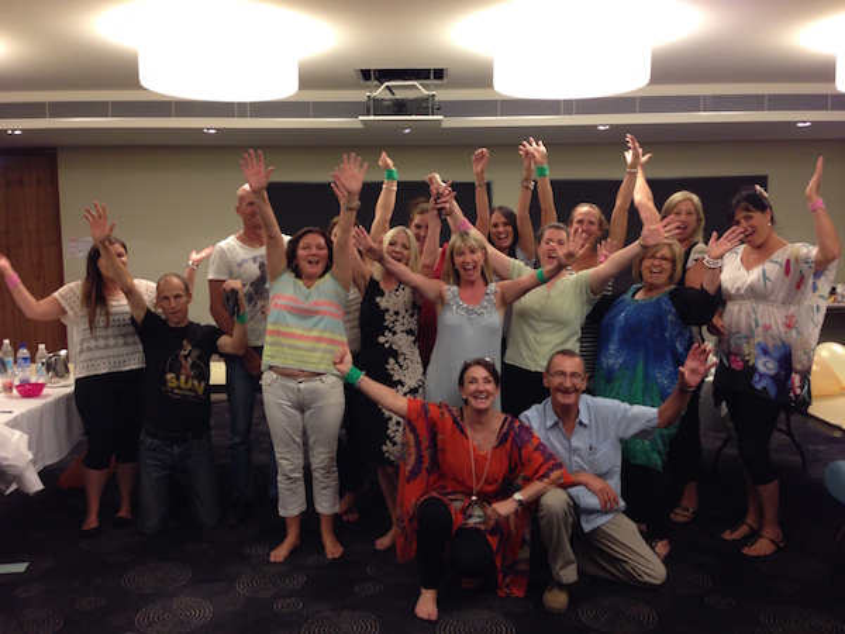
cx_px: 422
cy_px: 317
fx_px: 806
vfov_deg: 42.9
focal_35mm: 33
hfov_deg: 55.4
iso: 80
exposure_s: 1/20
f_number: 2.4
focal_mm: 4.12
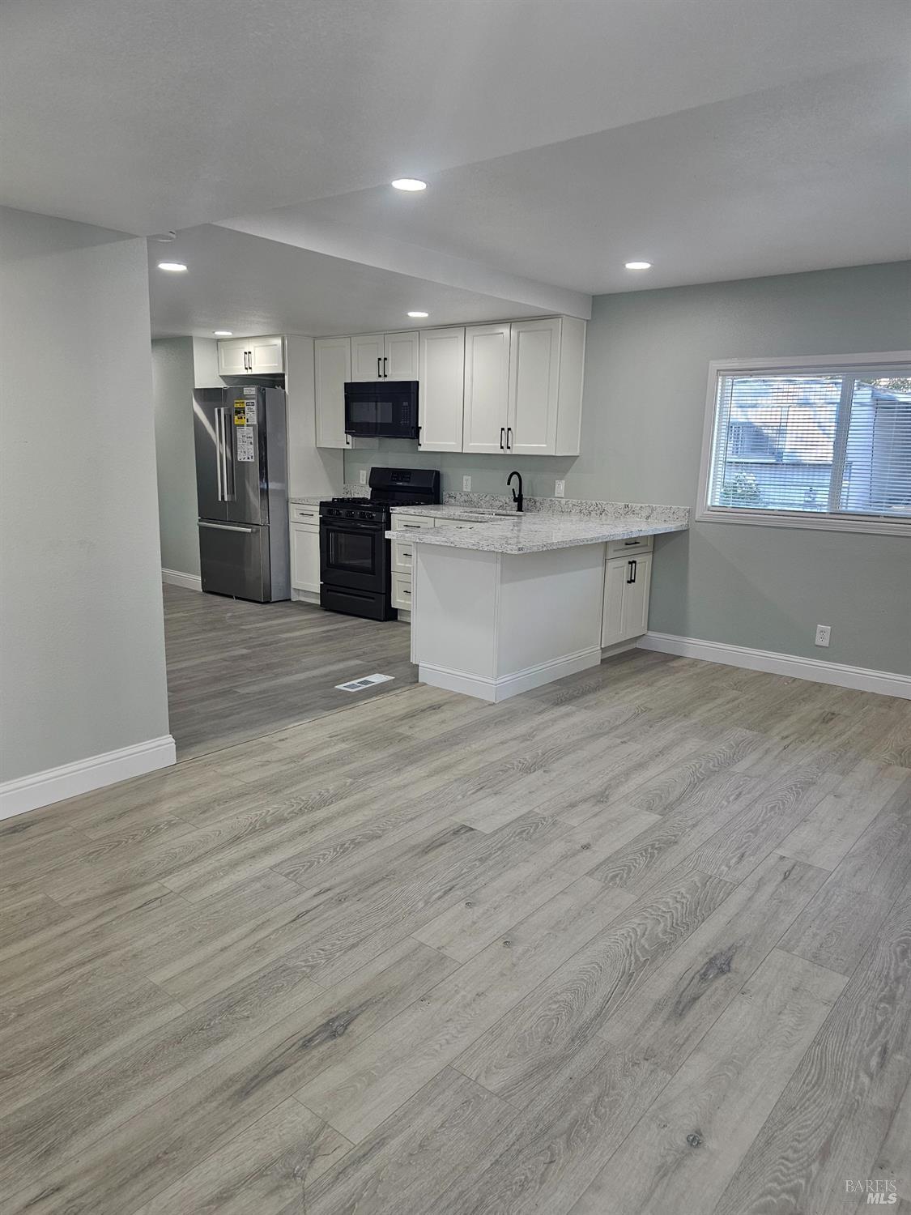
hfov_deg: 58.9
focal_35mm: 23
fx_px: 807
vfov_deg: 73.9
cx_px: 456
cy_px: 608
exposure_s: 1/180
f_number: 1.7
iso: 200
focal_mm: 6.3
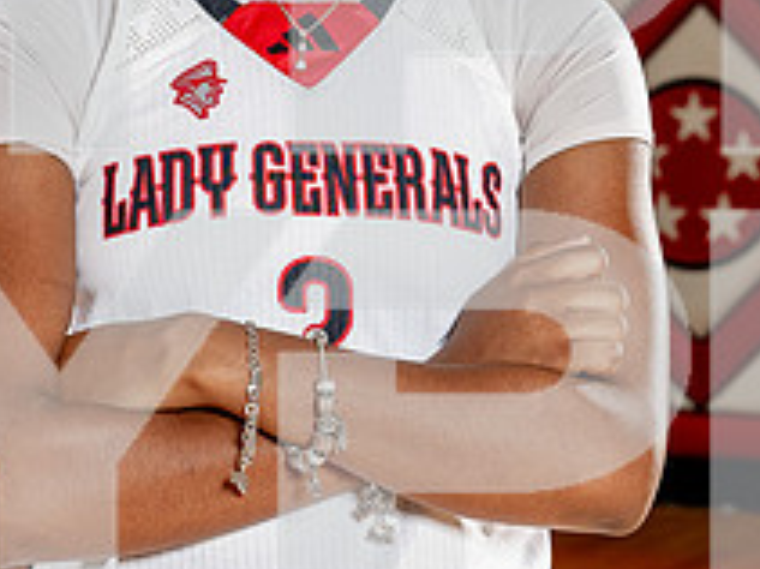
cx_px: 220
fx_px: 3182
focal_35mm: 145
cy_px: -34
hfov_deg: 13.6
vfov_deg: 10.1
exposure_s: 1/250
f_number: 5.6
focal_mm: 54
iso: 640
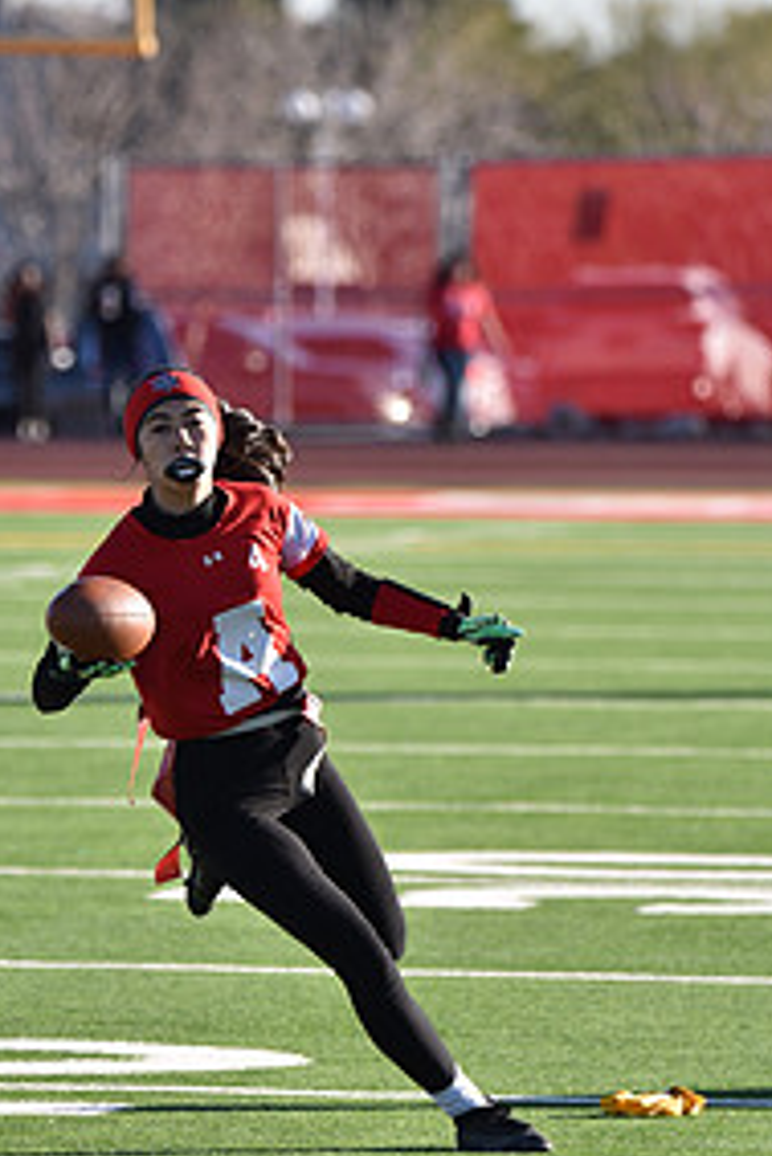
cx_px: 266
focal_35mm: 445
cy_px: 621
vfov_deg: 4.6
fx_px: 14296
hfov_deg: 3.1
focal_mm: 280
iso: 320
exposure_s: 1/1000
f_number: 5.6
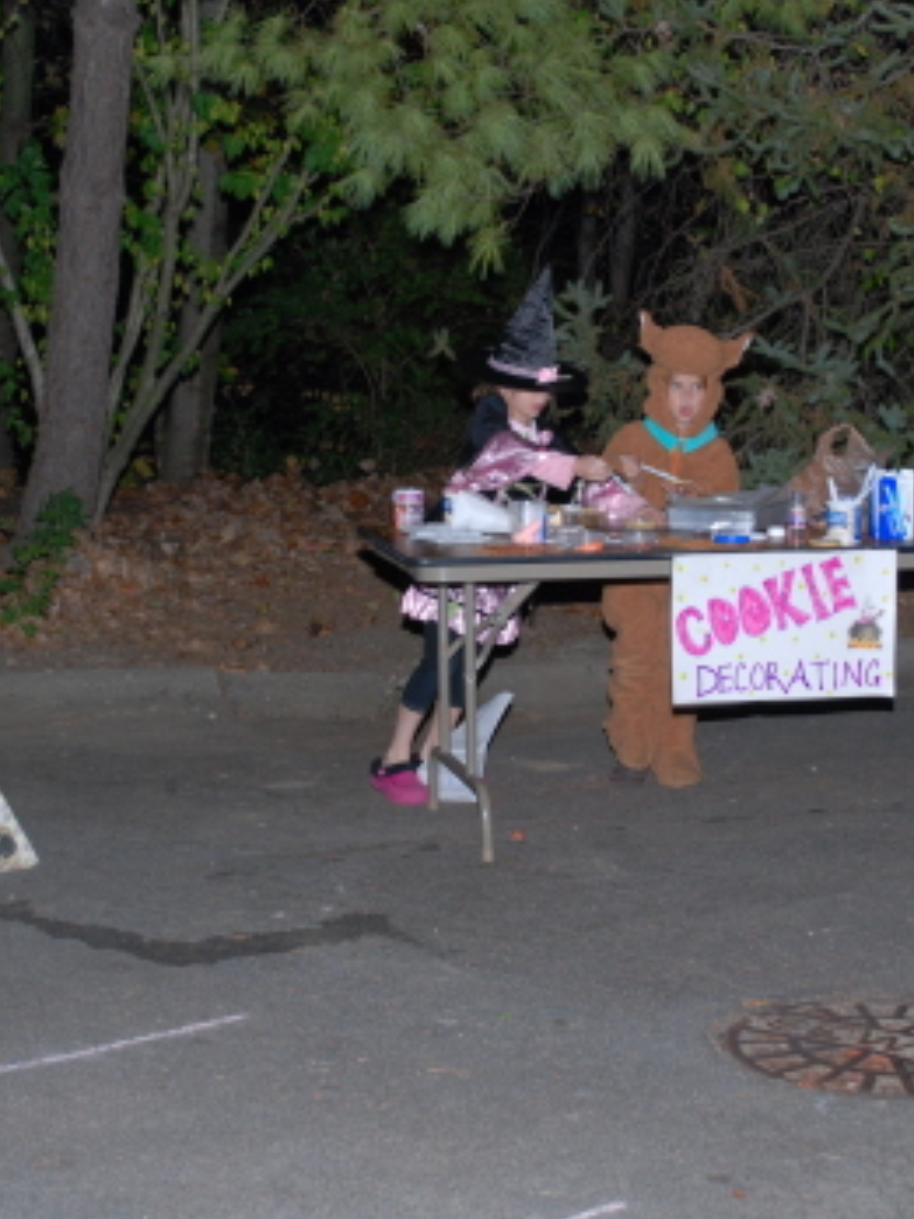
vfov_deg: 25.3
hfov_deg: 19.2
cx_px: 532
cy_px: 494
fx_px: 2707
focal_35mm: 77
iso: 400
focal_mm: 29
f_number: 4.8
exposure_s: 1/60
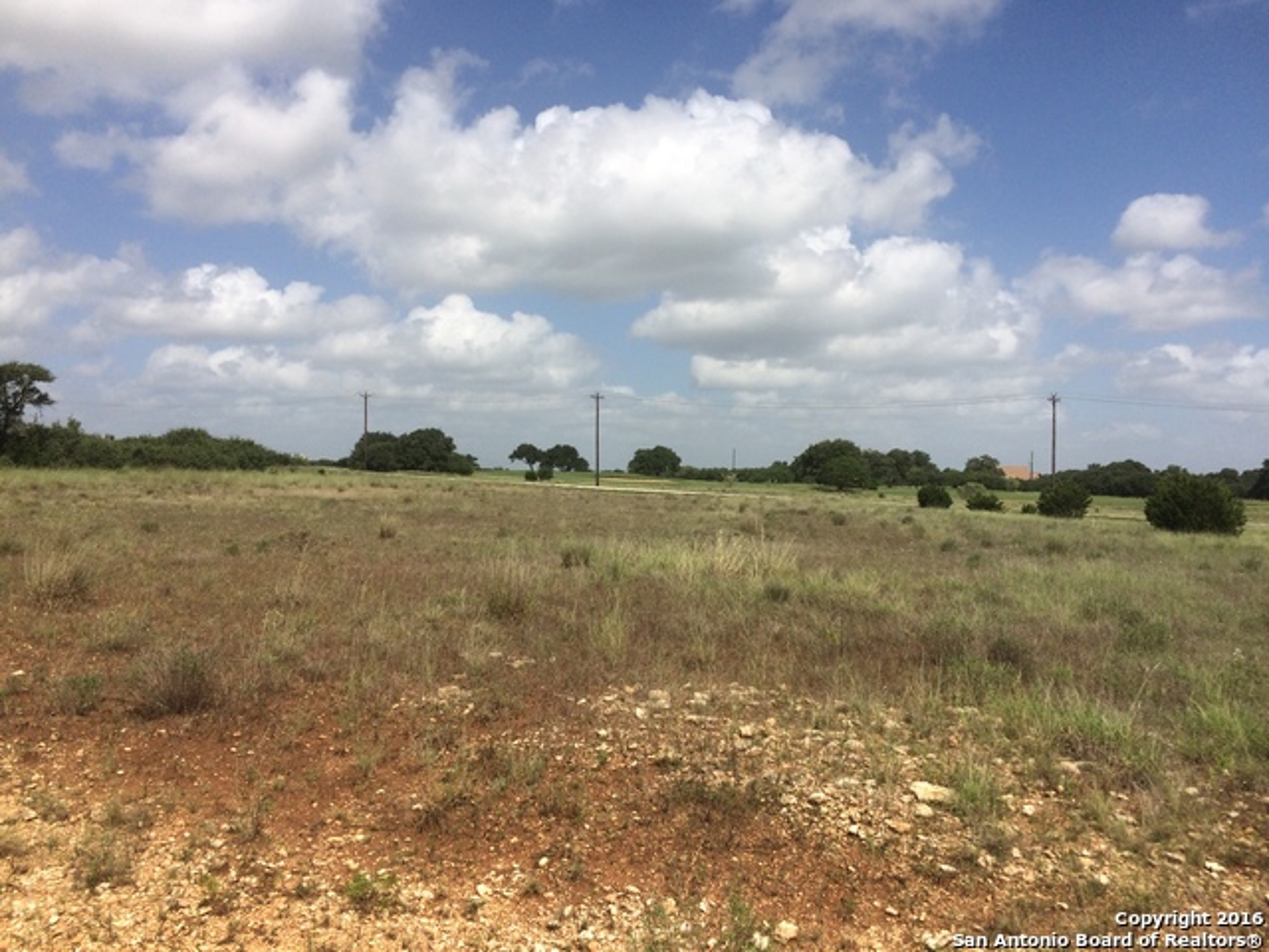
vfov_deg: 48.2
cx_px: 634
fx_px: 1063
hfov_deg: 61.7
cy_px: 476
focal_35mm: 29
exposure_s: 1/4115
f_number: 2.2
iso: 32
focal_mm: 4.15
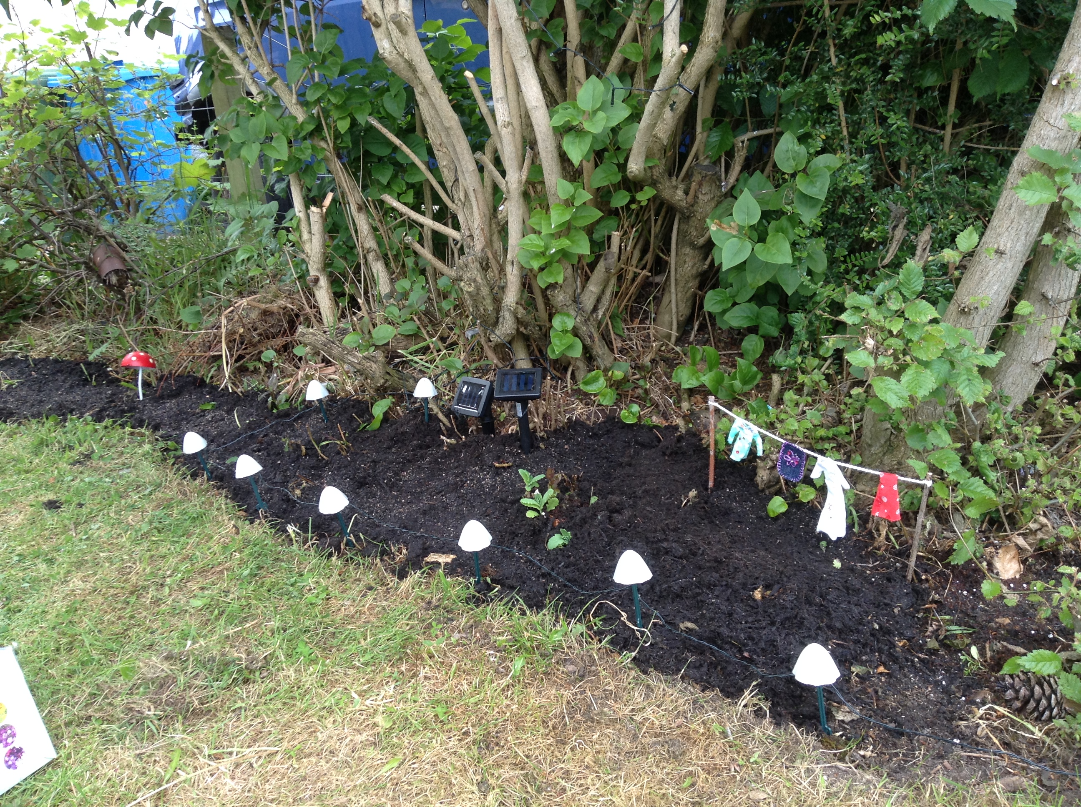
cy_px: 404
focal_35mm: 33
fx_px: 1029
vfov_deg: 42.8
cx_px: 540
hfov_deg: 55.4
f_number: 2.4
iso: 32
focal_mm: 3.3
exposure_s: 1/60
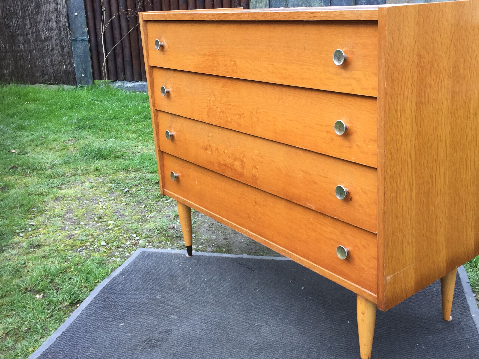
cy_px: 158
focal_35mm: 37
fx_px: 512
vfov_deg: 38.6
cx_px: 281
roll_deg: +0.6
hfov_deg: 49.9
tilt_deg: -16.1
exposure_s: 1/100
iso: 40
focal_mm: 4.15
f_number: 2.2
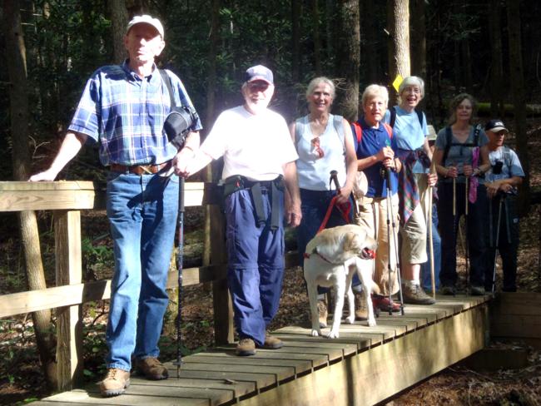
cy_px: 203
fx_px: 938
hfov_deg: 32.2
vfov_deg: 24.4
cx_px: 270
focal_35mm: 60
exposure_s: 1/60
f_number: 5.3
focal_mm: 10.73
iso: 200
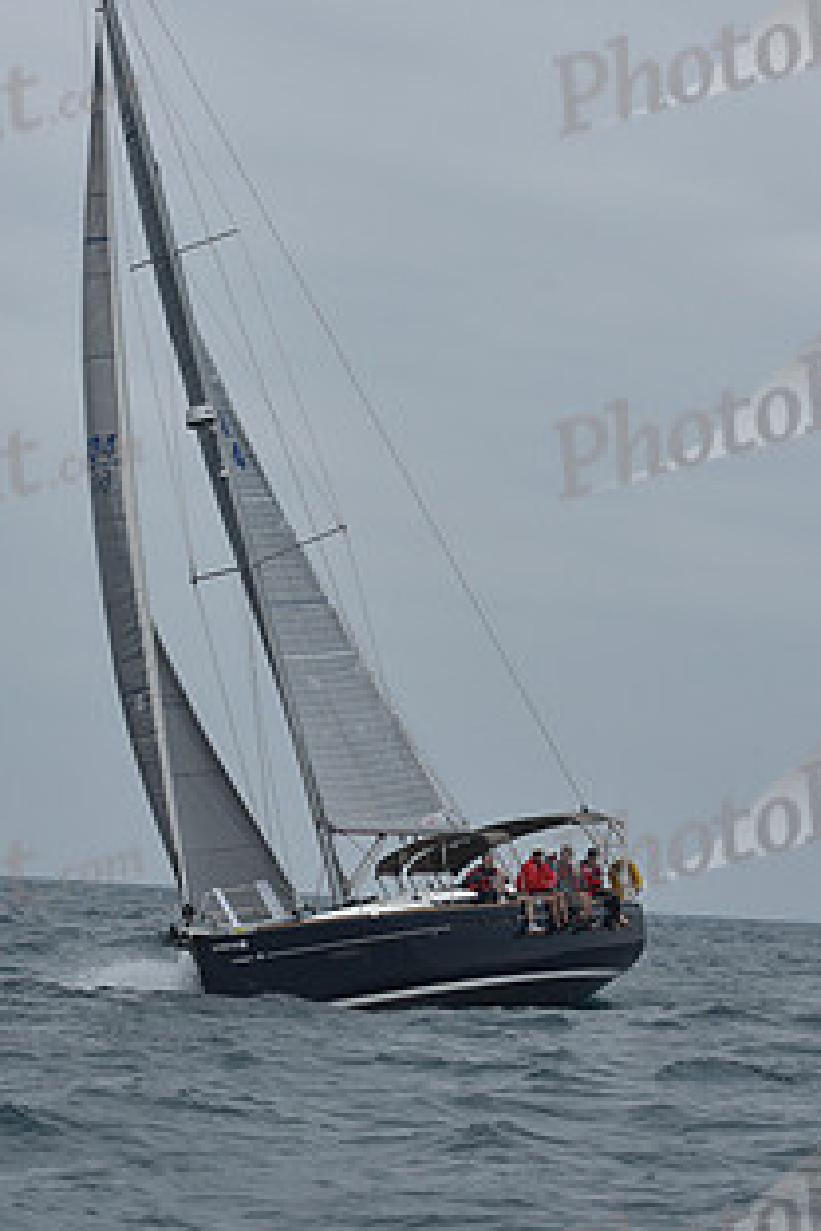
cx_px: 349
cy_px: 659
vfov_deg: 13.0
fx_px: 5404
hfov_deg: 8.7
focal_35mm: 158
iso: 250
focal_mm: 85
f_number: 8
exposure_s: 1/800
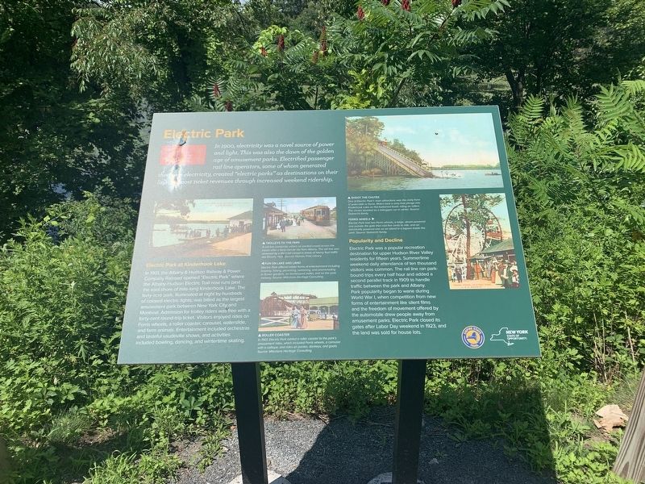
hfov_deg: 67.3
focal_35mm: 26
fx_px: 484
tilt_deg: -23.7
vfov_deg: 53.1
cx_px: 322
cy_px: 242
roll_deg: -0.3
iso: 25
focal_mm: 4.25
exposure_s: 1/3521
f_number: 1.8
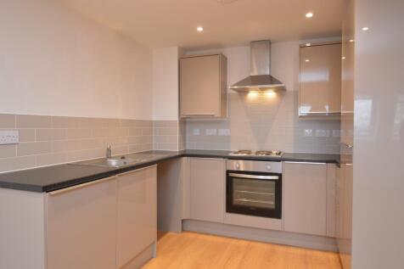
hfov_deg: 73.8
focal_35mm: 24
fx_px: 269
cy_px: 134
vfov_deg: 53.1
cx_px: 202
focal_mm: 16
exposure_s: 1/60
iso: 400
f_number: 3.5
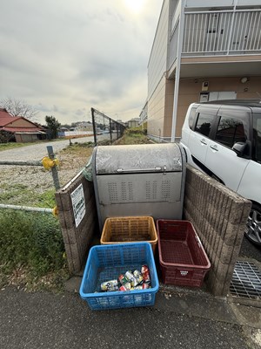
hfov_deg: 85.7
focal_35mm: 14
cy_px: 174
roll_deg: +2.6
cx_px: 130
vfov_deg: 102.1
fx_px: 141
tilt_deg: -15.9
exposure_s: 1/1235
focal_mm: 2.22
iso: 64
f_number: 2.2
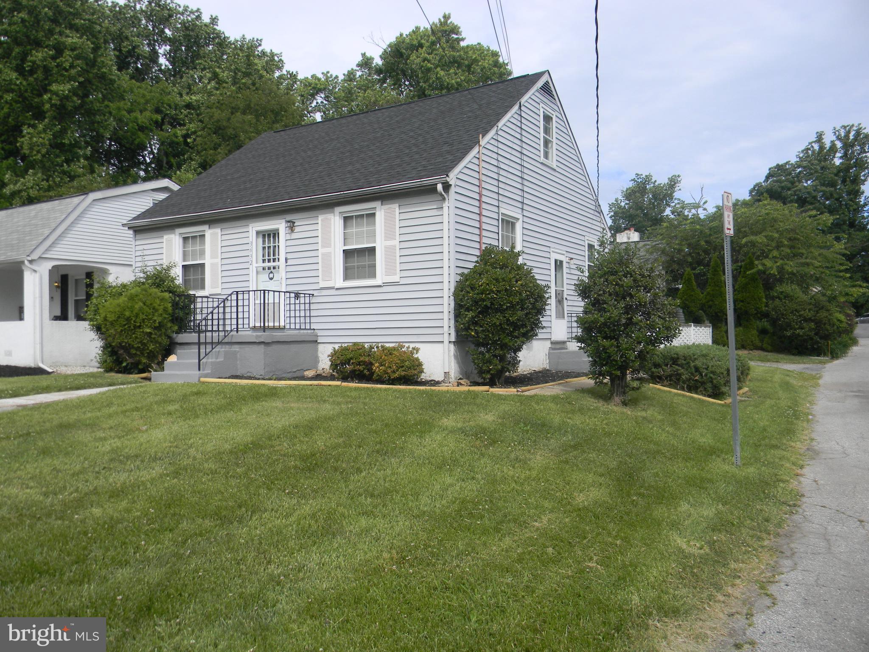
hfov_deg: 63.4
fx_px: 703
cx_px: 434
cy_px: 326
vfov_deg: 49.7
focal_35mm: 28
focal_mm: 5
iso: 80
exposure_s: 1/214
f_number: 7
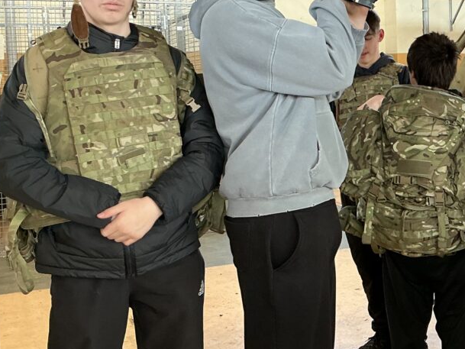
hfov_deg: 30.5
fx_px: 806
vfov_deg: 24.3
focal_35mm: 60
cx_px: 434
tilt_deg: -1.5
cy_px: 127
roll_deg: +1.0
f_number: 1.8
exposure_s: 1/60
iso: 100
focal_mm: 3
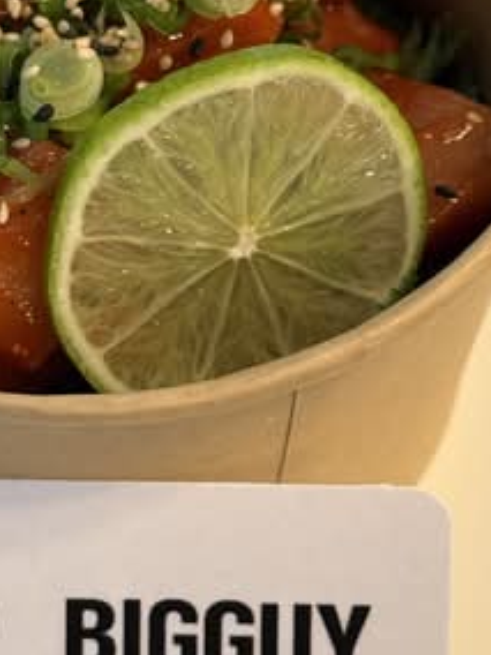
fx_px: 2345
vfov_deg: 15.9
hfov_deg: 11.9
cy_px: 285
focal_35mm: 124
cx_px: 74
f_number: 1.78
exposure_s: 1/60
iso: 250
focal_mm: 6.76
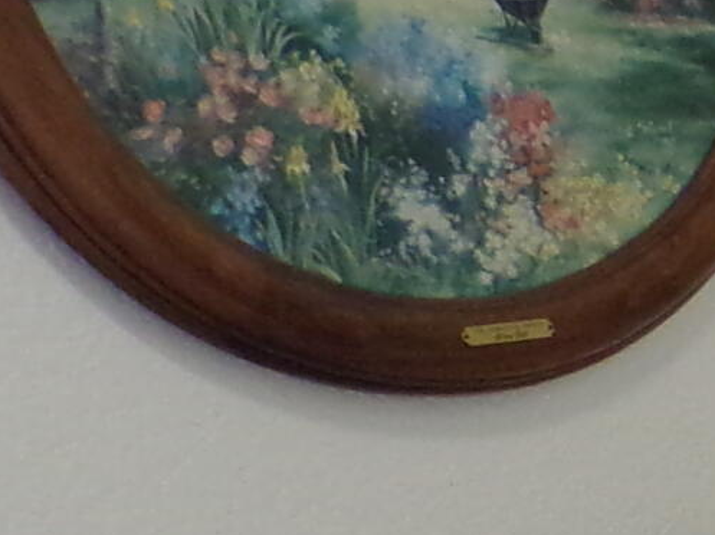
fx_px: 2993
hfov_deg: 10.6
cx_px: 1971
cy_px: 539
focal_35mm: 145
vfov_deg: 10.1
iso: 200
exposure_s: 1/34
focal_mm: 4.3
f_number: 3
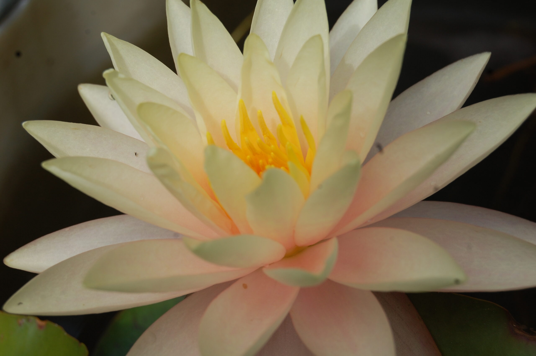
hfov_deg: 24.6
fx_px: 1227
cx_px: 268
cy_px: 178
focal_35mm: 82
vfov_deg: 16.5
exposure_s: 1/400
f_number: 10
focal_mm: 55
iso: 200
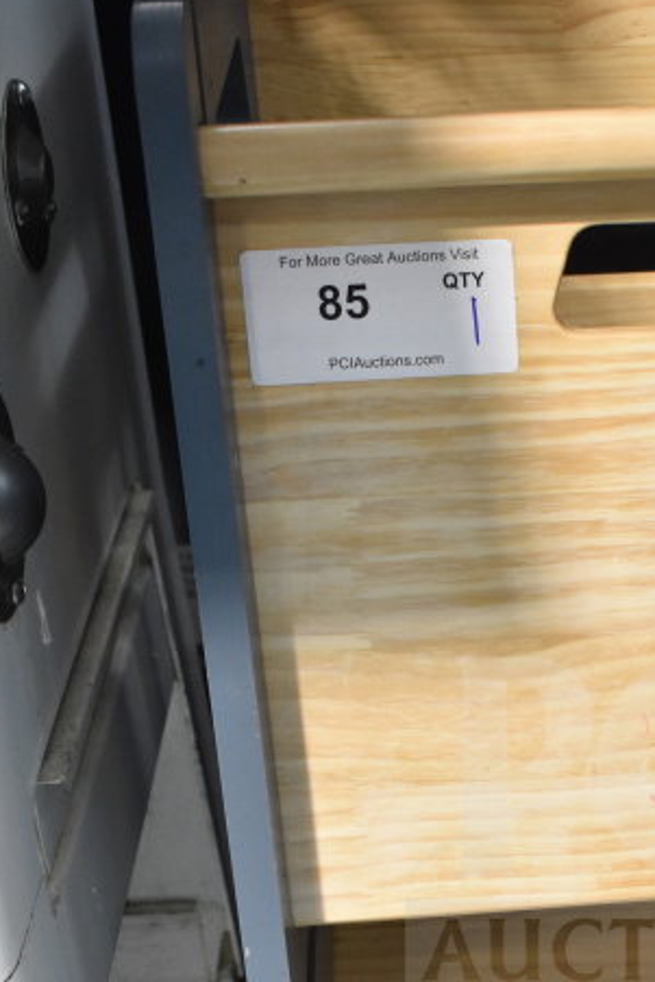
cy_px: 828
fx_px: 1991
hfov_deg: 18.2
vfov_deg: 27.0
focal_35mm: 73
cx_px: 648
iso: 2000
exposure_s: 1/40
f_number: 3.8
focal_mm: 24
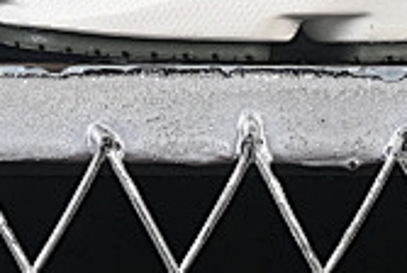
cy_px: -483
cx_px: 492
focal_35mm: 484
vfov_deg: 2.8
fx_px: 5482
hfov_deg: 4.2
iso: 160
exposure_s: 1/80
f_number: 7.1
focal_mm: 50
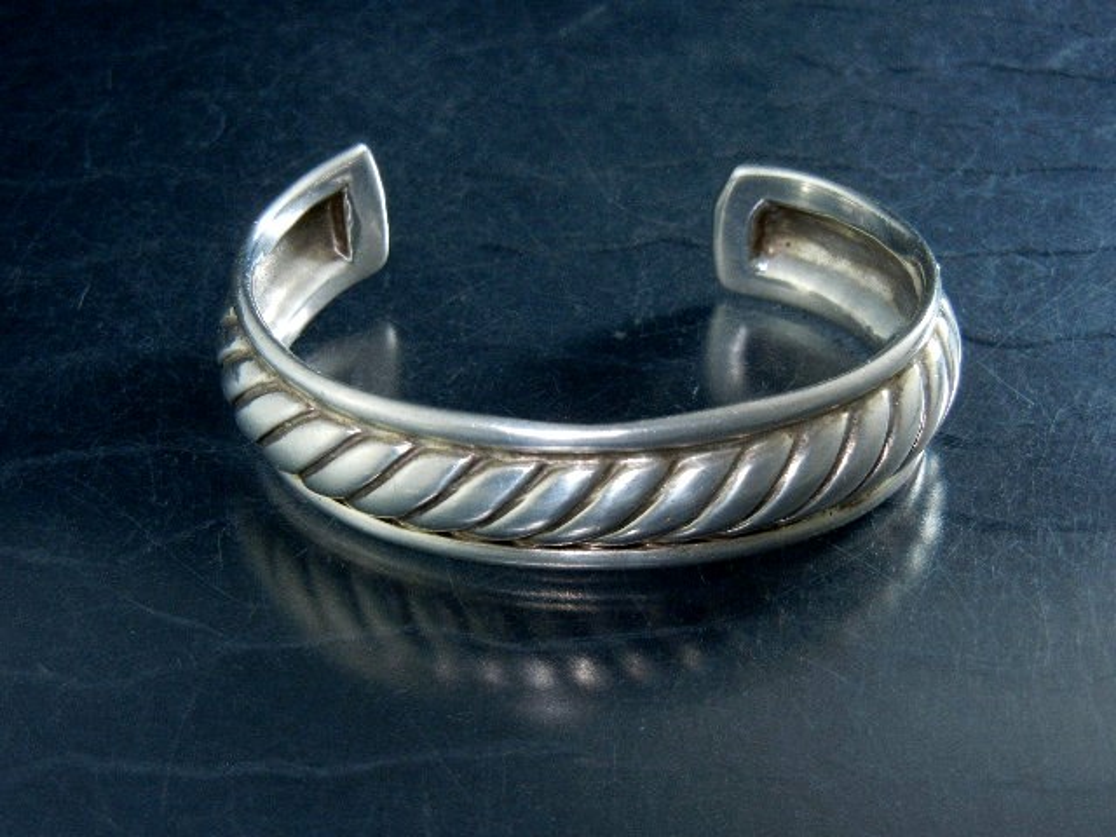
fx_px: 2192
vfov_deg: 21.6
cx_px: 558
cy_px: 418
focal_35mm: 68
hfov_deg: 28.6
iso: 288
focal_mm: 12.2
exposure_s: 1/30
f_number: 4.1
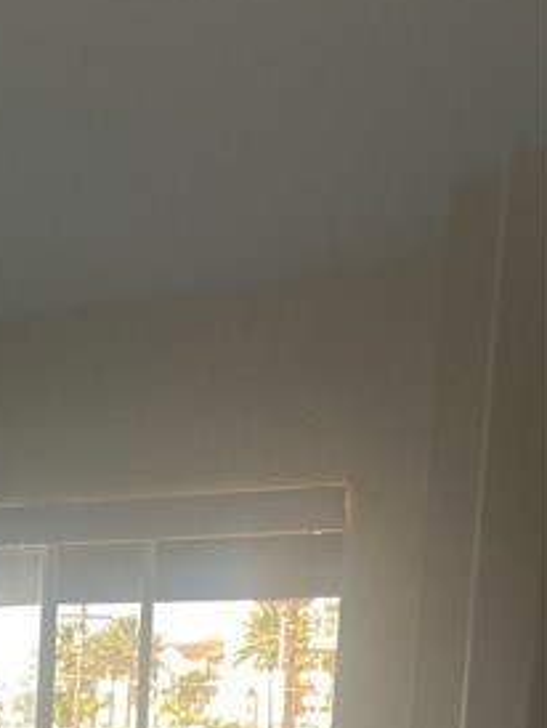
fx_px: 2041
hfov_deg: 13.5
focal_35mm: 97
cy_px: 959
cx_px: -465
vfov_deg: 18.7
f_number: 1.6
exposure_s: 1/120
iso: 32
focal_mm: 5.1
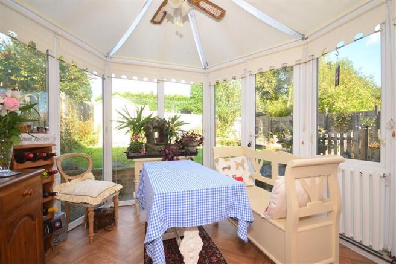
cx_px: 198
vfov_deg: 72.0
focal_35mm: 16
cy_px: 132
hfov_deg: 95.0
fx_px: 181
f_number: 5
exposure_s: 1/100
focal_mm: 11
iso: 200
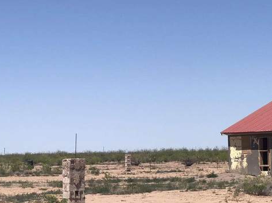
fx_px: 1209
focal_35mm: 154
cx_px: 340
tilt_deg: -1.7
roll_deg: +0.3
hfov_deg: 12.5
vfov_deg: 9.6
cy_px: 169
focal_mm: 6.6
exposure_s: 1/1499
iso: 20
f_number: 2.8
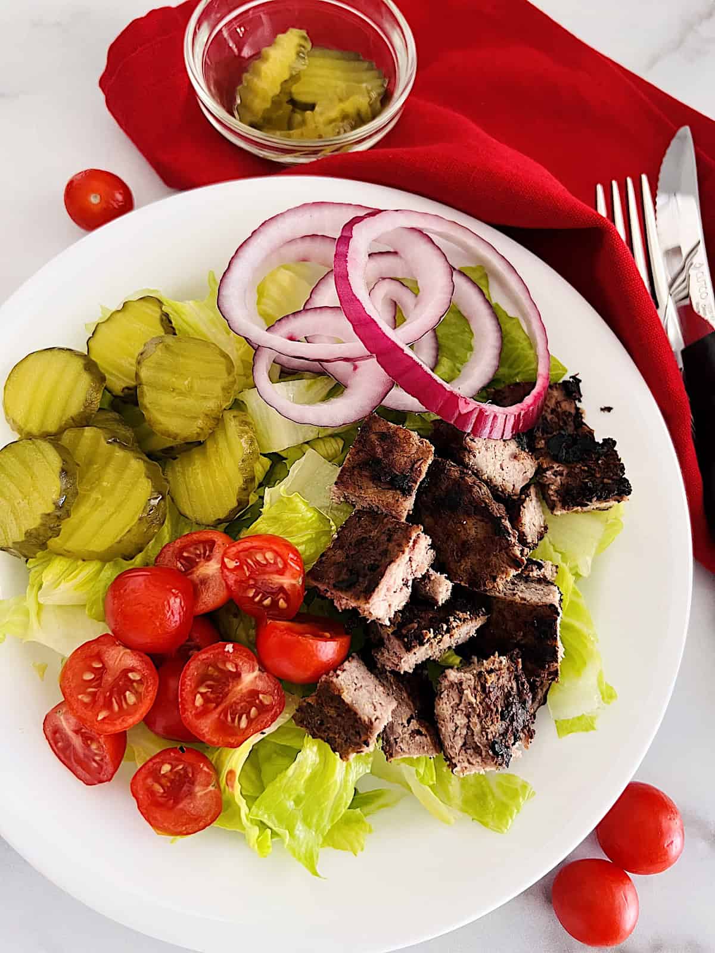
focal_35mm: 26
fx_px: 716
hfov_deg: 53.1
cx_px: 358
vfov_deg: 67.3
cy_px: 476
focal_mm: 5.7
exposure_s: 1/60
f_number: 1.5
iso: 250
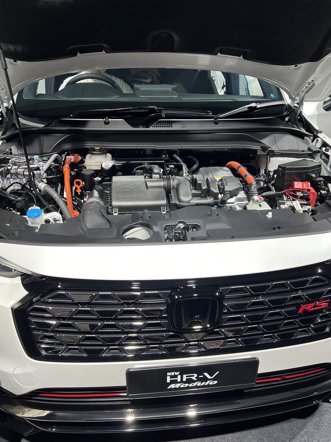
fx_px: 395
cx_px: 187
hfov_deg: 45.4
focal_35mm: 31
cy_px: 236
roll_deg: -1.3
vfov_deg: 58.3
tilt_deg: -27.7
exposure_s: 1/122
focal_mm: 5.7
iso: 50
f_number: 1.5
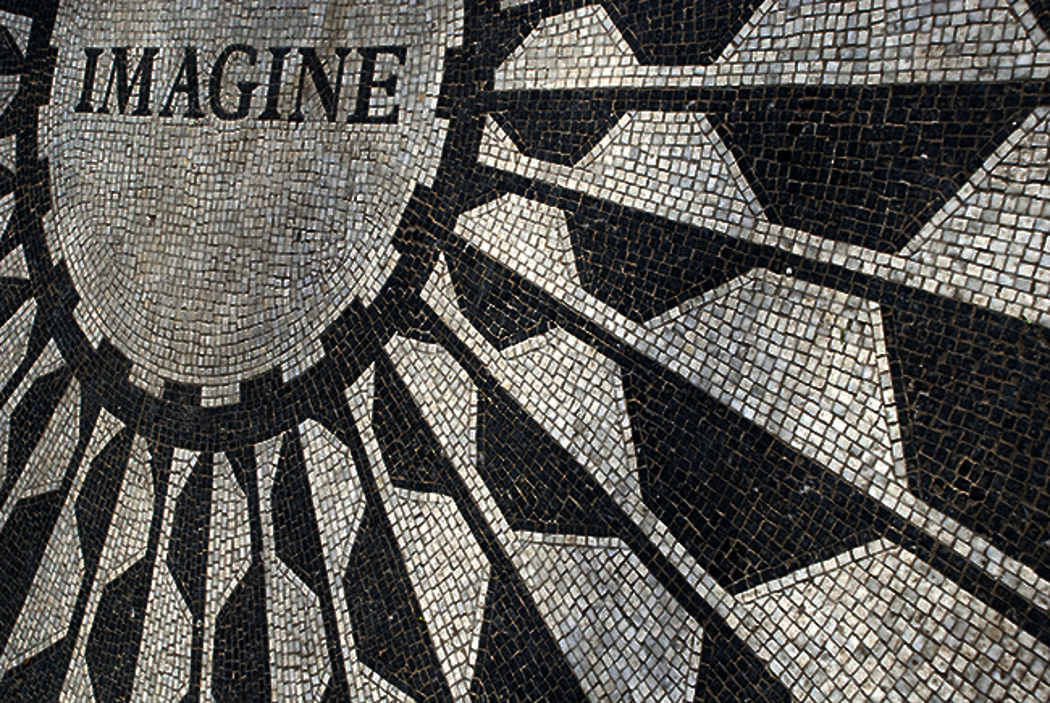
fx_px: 1533
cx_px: 525
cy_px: 352
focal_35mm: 52
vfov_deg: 25.8
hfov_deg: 37.8
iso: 200
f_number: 10
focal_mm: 35
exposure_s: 1/250
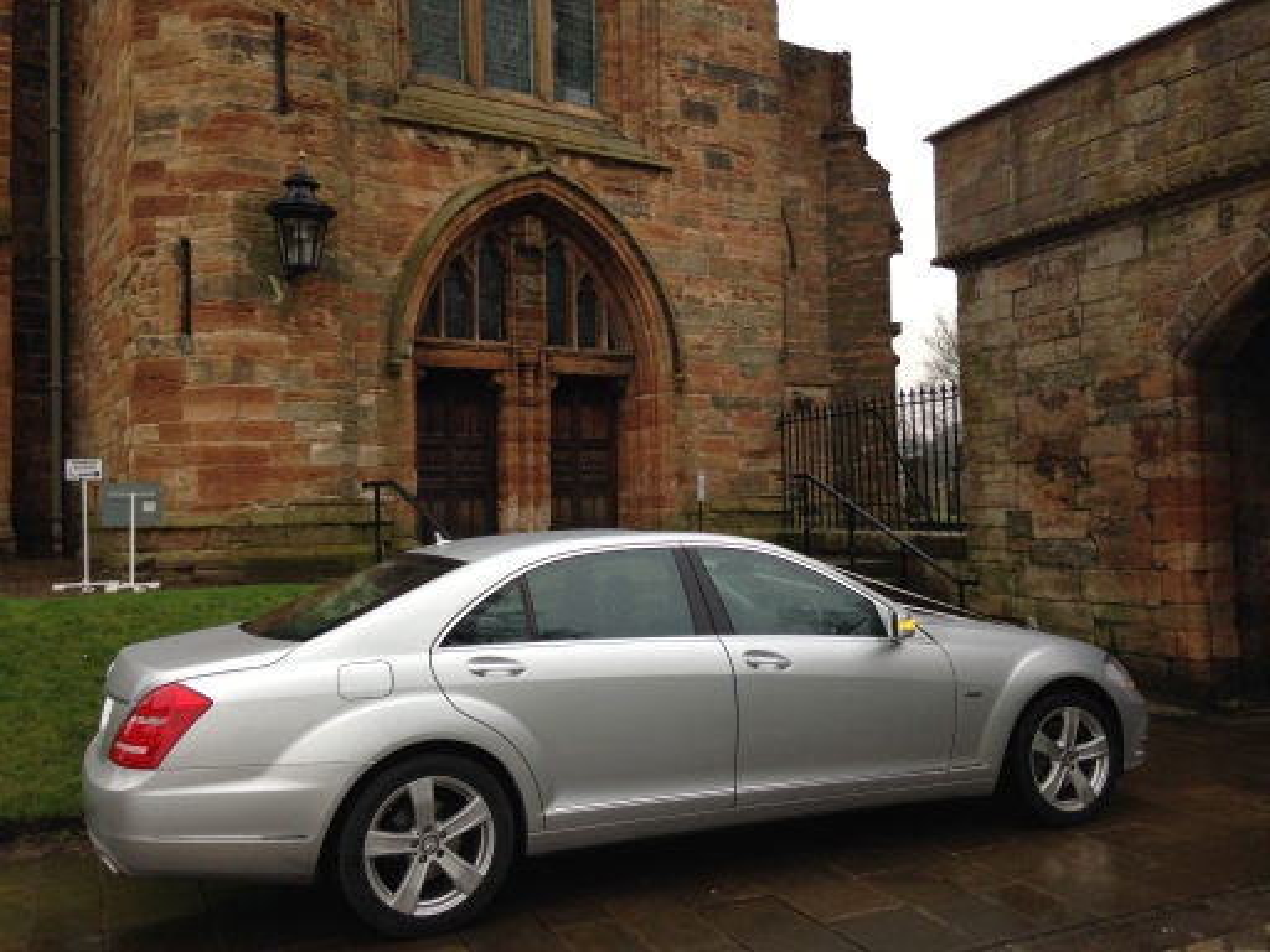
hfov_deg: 55.4
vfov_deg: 42.9
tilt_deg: +0.3
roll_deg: +1.0
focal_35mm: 33
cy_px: 476
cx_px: 635
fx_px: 1211
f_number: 2.4
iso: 64
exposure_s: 1/120
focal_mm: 4.12
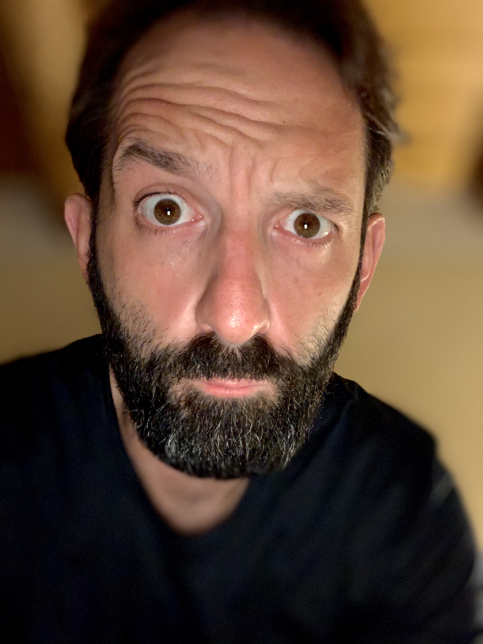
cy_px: 322
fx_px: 595
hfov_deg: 44.2
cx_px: 242
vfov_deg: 56.8
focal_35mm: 32
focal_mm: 2.87
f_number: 2.2
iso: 250
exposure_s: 1/16
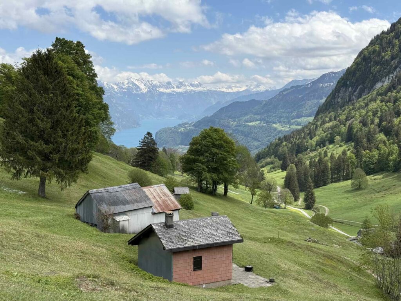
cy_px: 150
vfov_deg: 30.3
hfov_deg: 39.7
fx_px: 556
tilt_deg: -5.7
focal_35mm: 48
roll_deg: -0.4
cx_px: 200
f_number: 1.78
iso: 64
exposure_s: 1/4878
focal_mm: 6.76
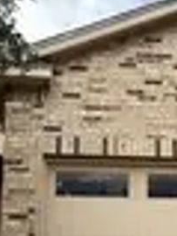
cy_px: 190
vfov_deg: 35.0
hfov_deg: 27.6
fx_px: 361
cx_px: 79
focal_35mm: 53
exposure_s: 1/770
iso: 40
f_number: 2.2
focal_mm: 2.22
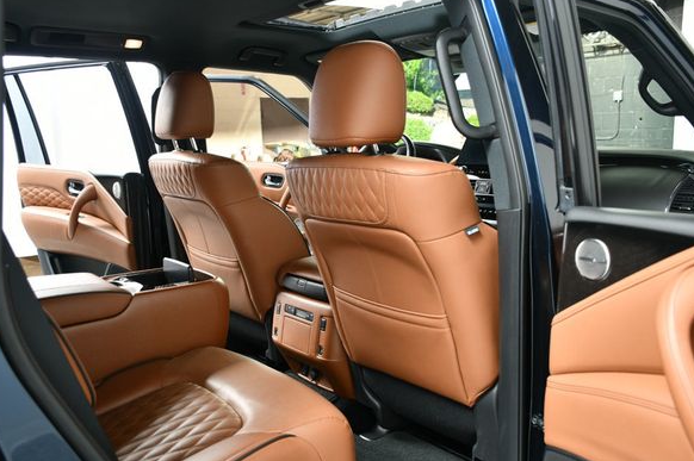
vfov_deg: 39.9
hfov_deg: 57.2
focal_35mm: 33
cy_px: 241
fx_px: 636
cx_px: 327
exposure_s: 1/160
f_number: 3.5
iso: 100
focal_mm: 20
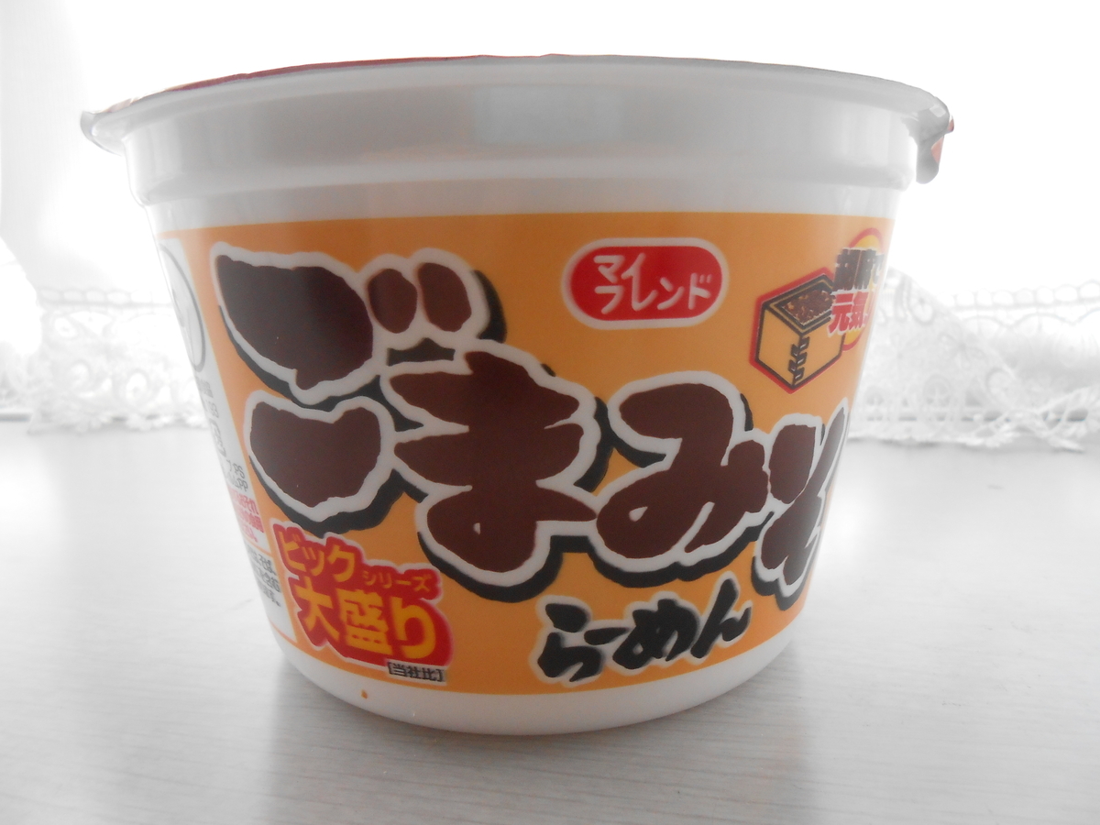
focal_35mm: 26
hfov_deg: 67.3
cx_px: 550
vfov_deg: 53.1
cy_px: 412
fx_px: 826
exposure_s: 1/30
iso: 250
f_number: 3.5
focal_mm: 4.6
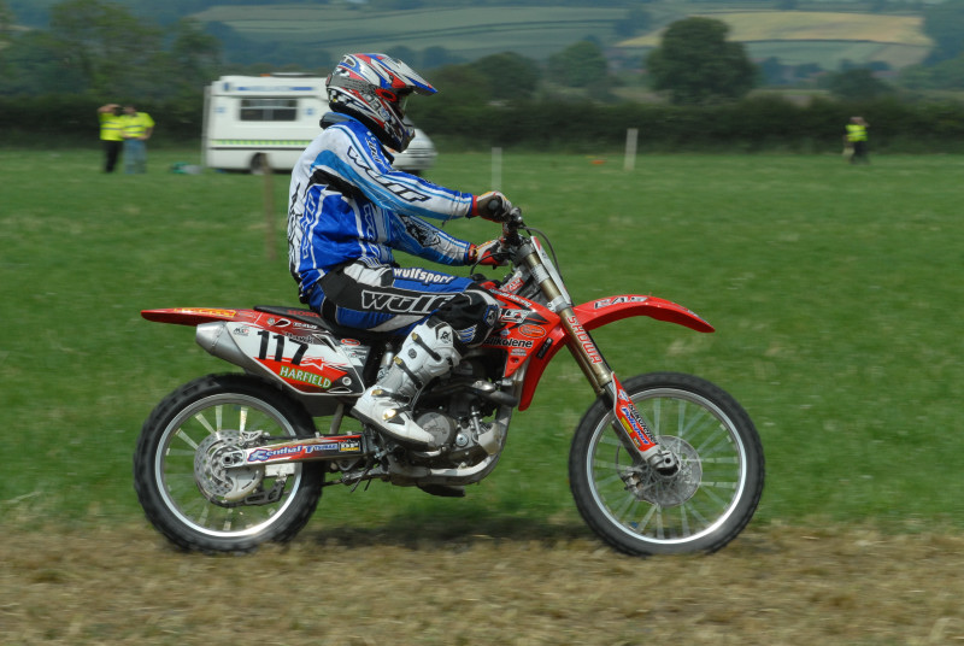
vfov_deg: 6.8
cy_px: 323
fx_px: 5430
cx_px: 482
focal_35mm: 202
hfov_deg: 10.1
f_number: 13
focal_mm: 135
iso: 400
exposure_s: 1/320
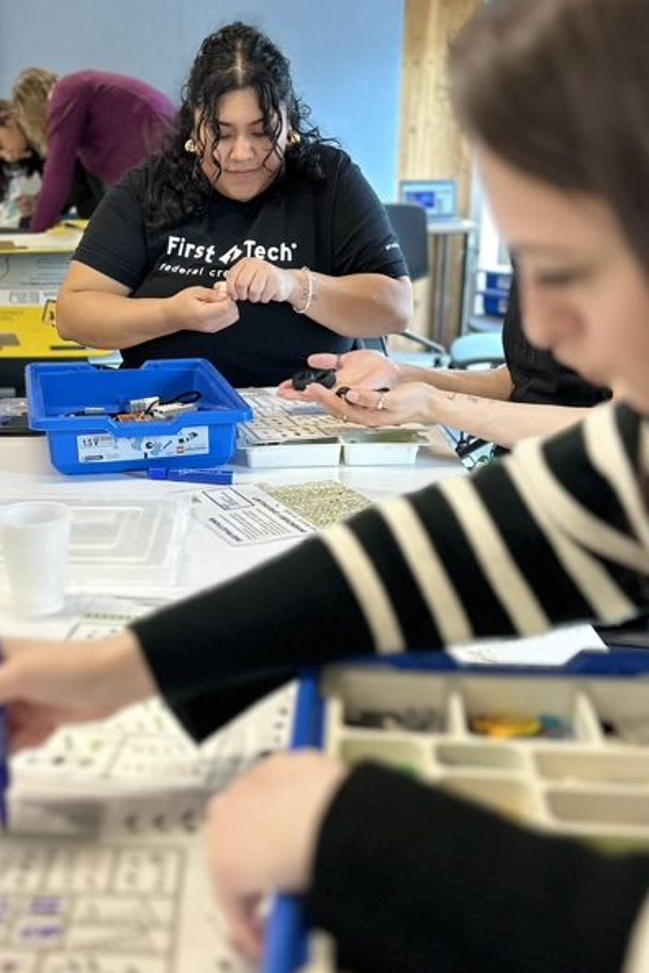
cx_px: 221
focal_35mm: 43
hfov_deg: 31.0
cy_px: 545
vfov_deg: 45.3
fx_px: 1163
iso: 125
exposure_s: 1/60
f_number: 1.78
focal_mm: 6.86
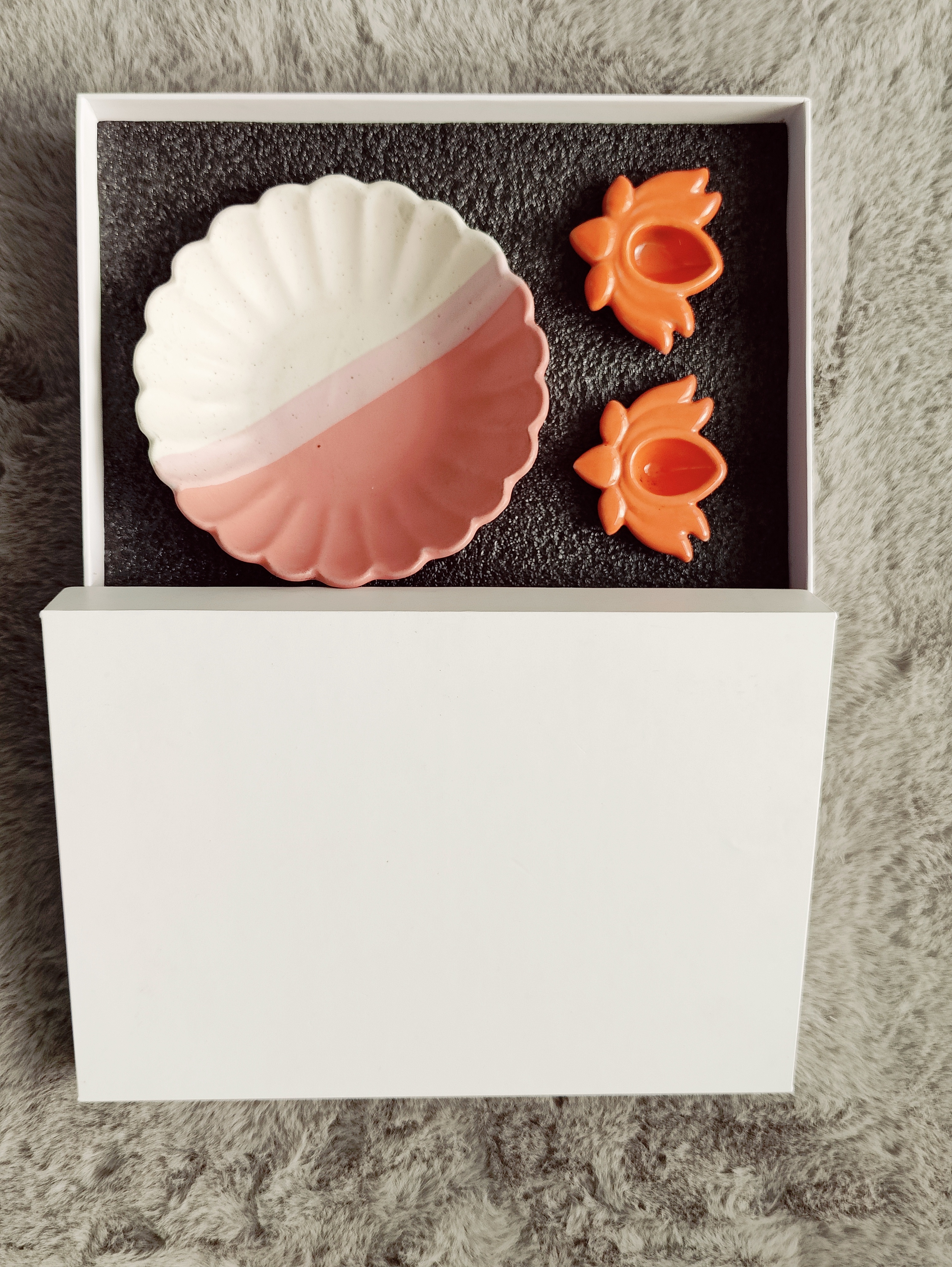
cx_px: 476
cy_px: 634
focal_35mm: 35
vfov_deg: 52.6
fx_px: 1281
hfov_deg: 40.8
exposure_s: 1/50
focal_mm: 6.06
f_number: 1.8
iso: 404
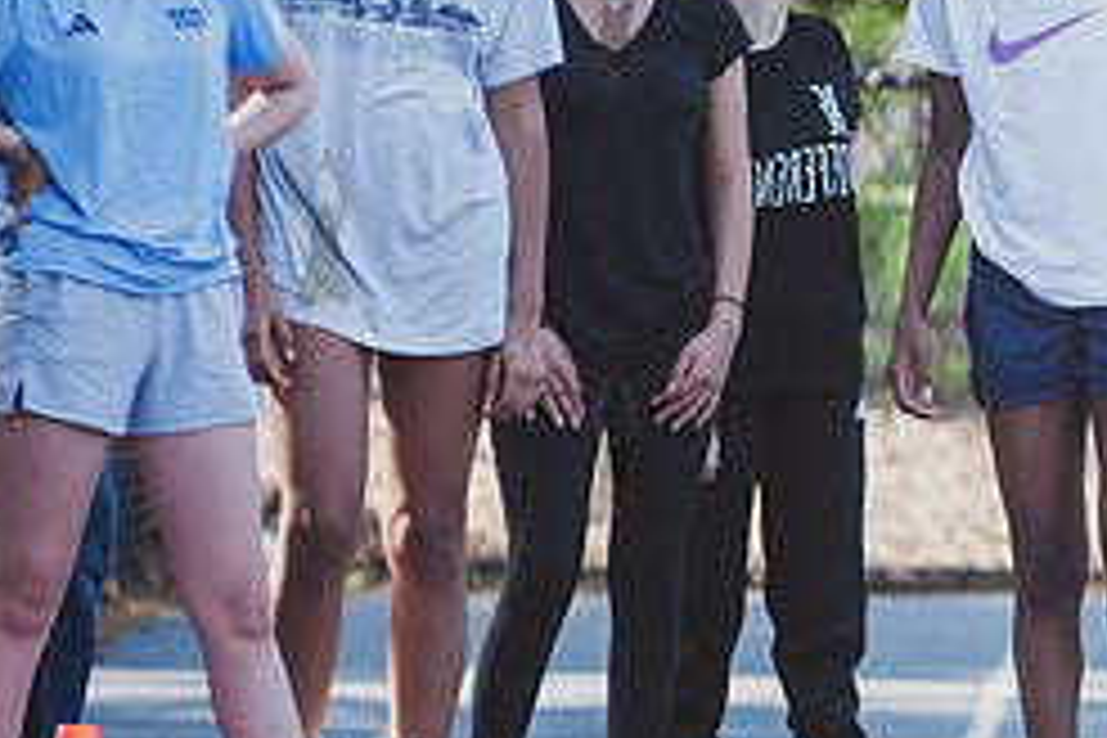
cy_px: 280
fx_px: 20109
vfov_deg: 2.1
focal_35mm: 654
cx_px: 1558
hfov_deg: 3.1
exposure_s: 1/640
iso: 400
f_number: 4
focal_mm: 185
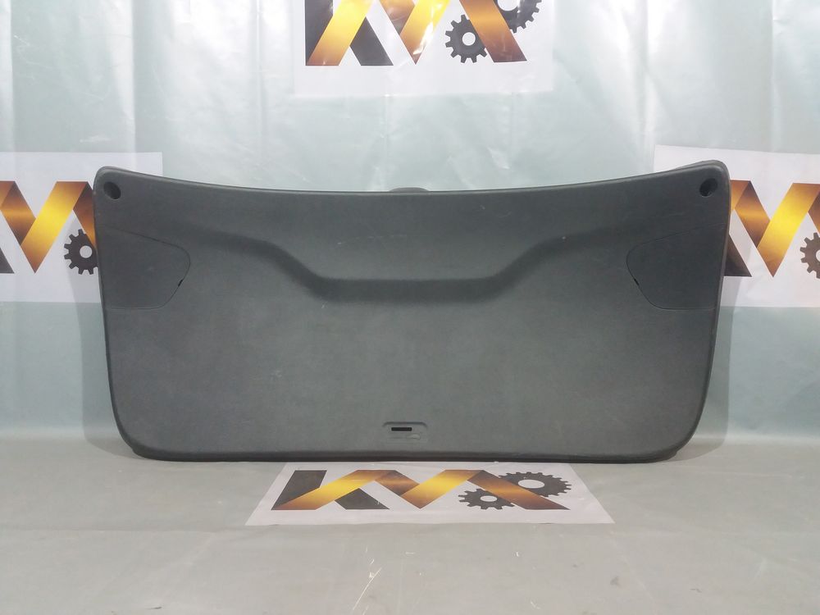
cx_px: 410
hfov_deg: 63.4
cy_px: 308
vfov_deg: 49.7
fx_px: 663
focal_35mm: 28
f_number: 1.9
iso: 200
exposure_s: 1/17
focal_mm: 3.7
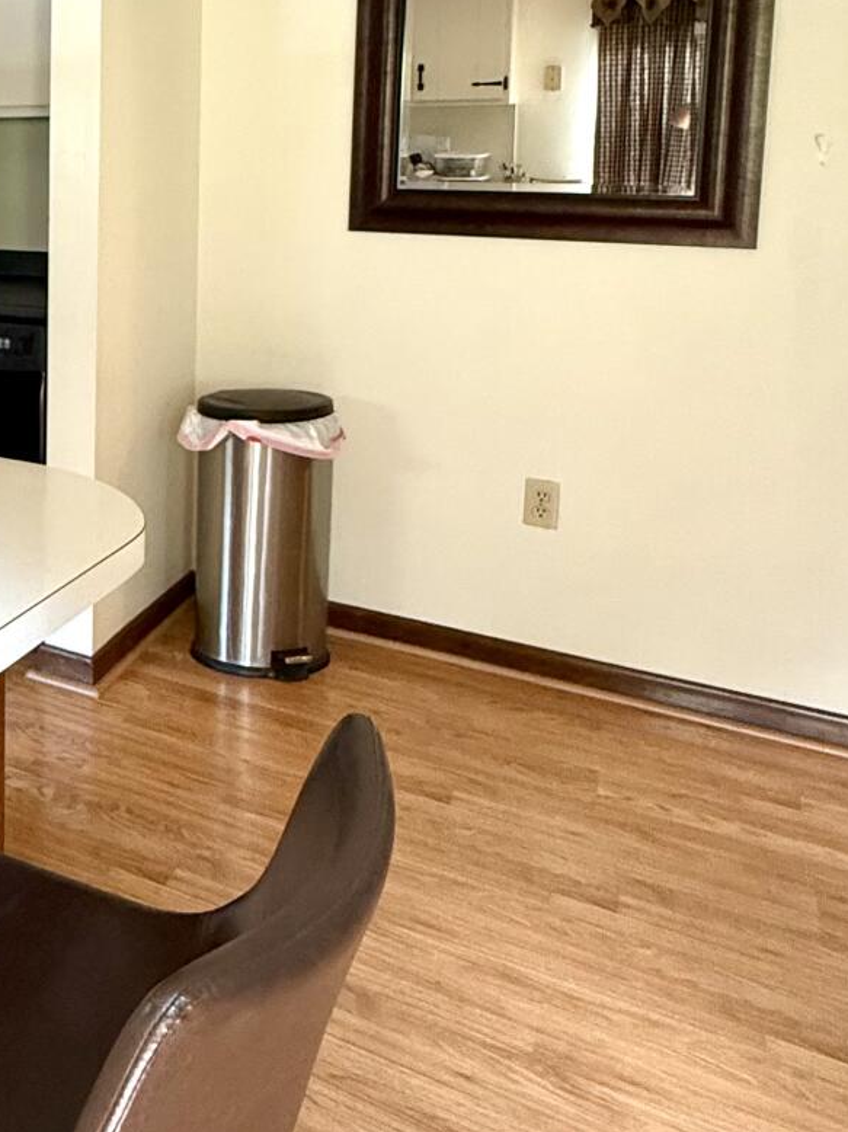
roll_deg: +0.0
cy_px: 253
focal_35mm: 36
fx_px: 1177
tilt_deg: -4.5
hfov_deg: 32.4
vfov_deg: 48.9
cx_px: -185
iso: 500
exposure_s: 1/60
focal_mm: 2.22
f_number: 2.2
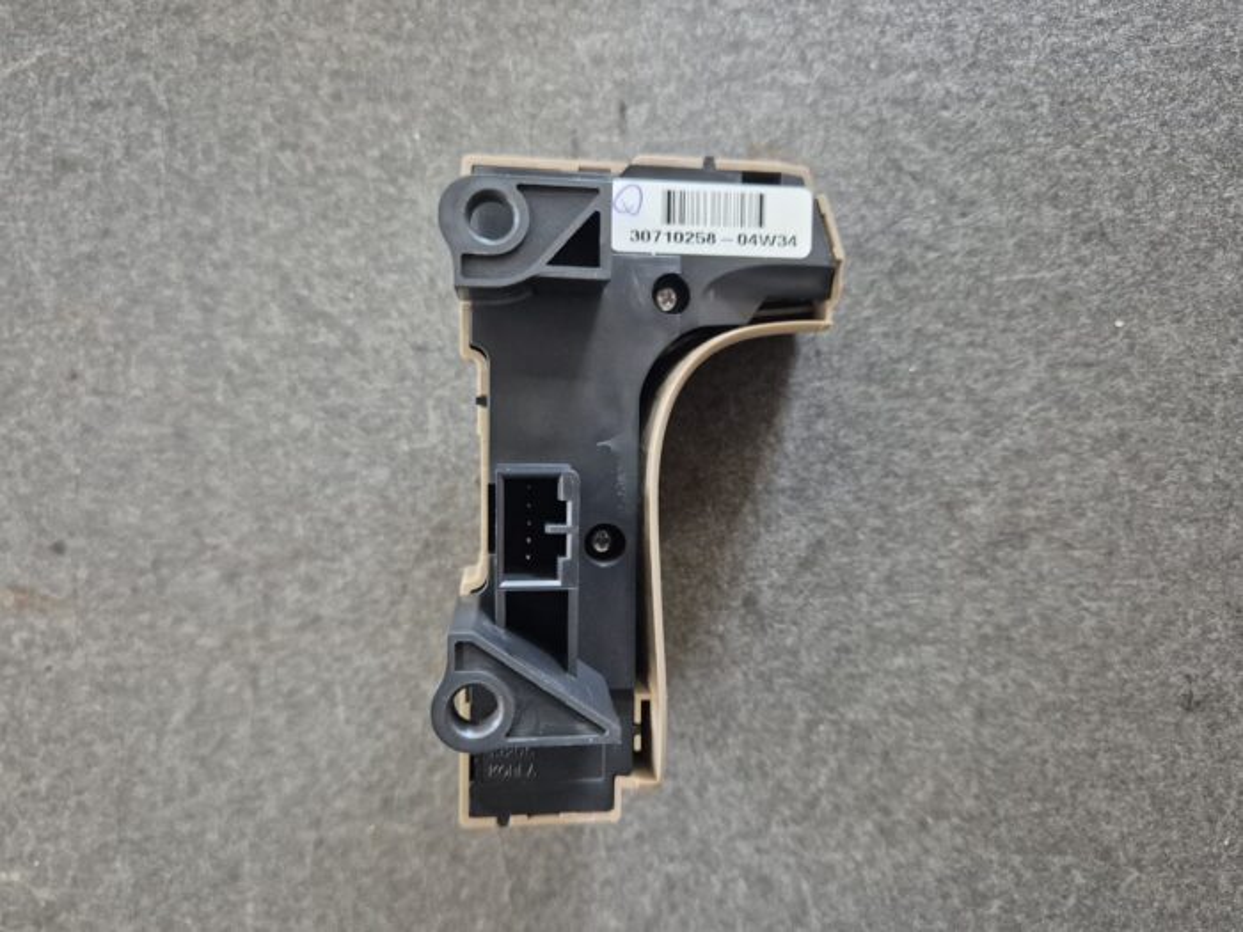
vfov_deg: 58.9
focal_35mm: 23
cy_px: 466
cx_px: 622
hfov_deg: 73.9
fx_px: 826
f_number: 1.8
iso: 1600
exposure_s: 1/100
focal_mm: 5.4
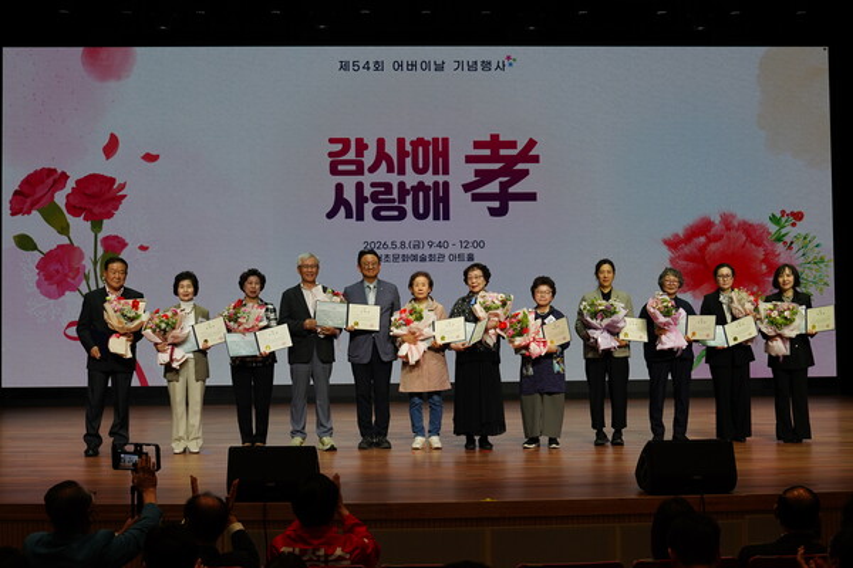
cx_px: 426
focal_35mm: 46
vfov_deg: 29.2
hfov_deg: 42.7
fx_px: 1090
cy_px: 284
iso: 250
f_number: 4.5
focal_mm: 31
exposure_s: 1/125
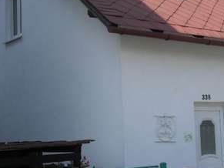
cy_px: 88
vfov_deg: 19.1
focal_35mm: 77
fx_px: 498
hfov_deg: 25.0
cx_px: 171
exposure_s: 1/180
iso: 100
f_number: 8.4
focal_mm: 6.3
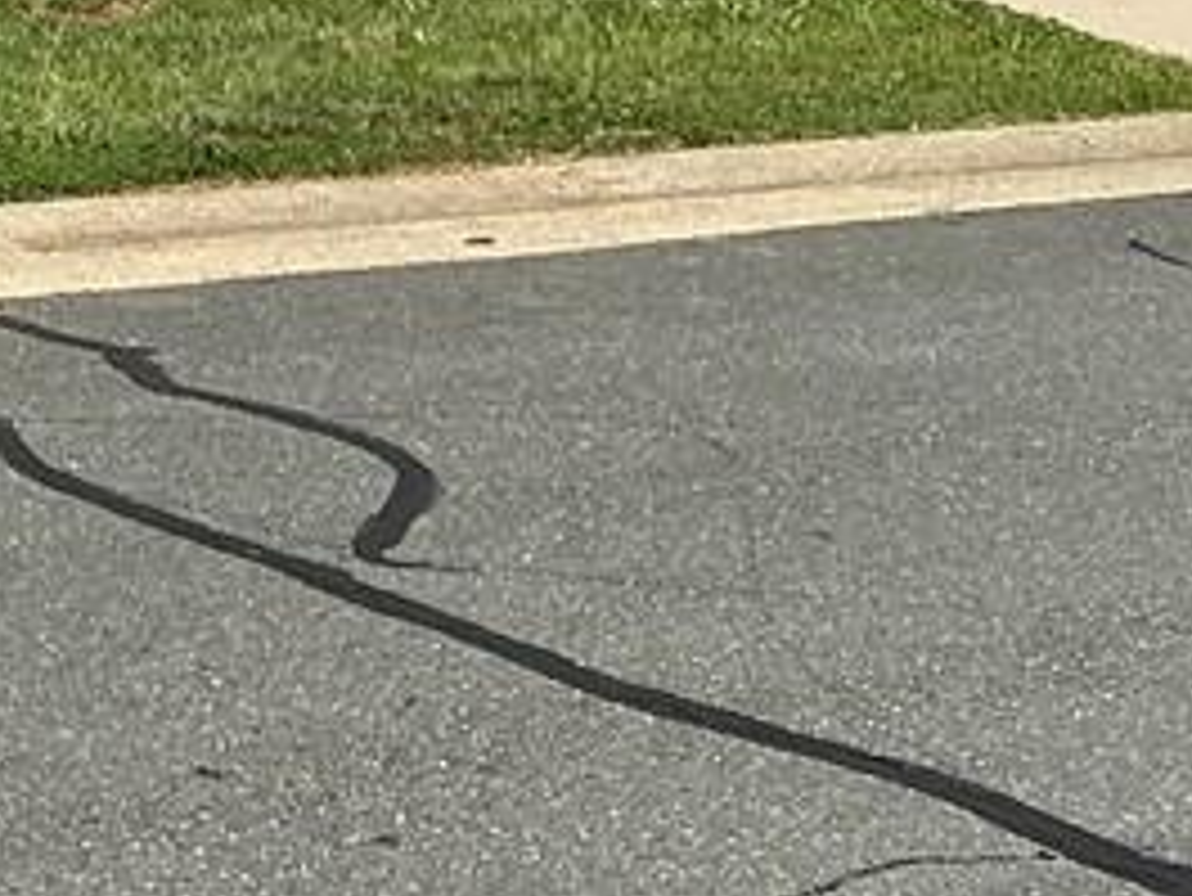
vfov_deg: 12.1
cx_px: -891
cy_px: -752
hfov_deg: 15.4
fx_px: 3858
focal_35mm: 112
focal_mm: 3
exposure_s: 1/1786
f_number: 1.8
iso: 25
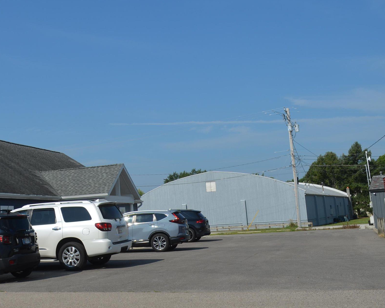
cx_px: 52
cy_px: 110
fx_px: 558
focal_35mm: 49
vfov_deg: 30.7
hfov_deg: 36.1
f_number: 8
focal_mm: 18
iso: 110
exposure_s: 1/500
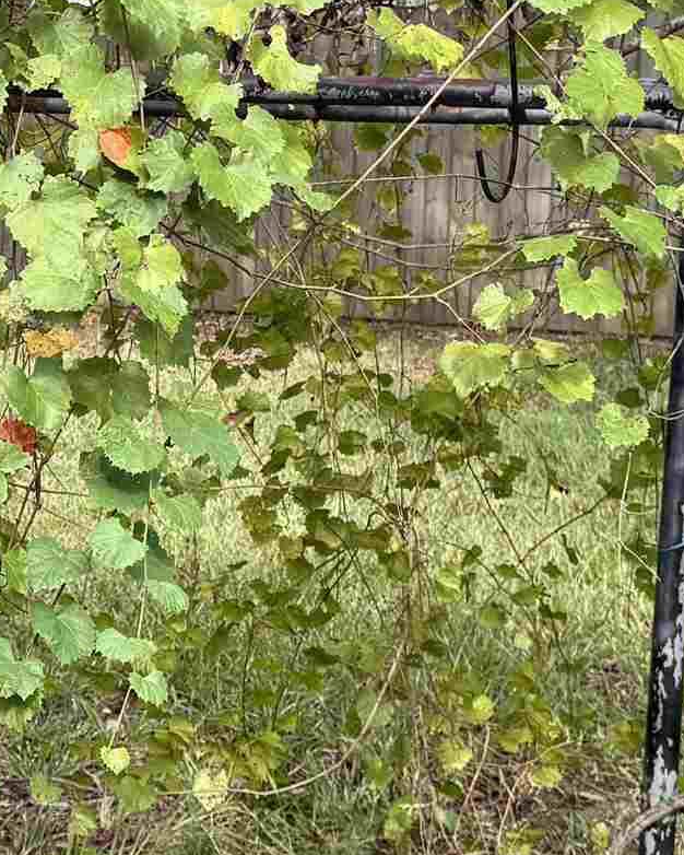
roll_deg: -2.4
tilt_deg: -4.2
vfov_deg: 20.7
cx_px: -26
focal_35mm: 92
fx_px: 2327
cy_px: 235
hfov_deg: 16.3
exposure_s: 1/383
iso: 80
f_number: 1.78
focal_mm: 6.76
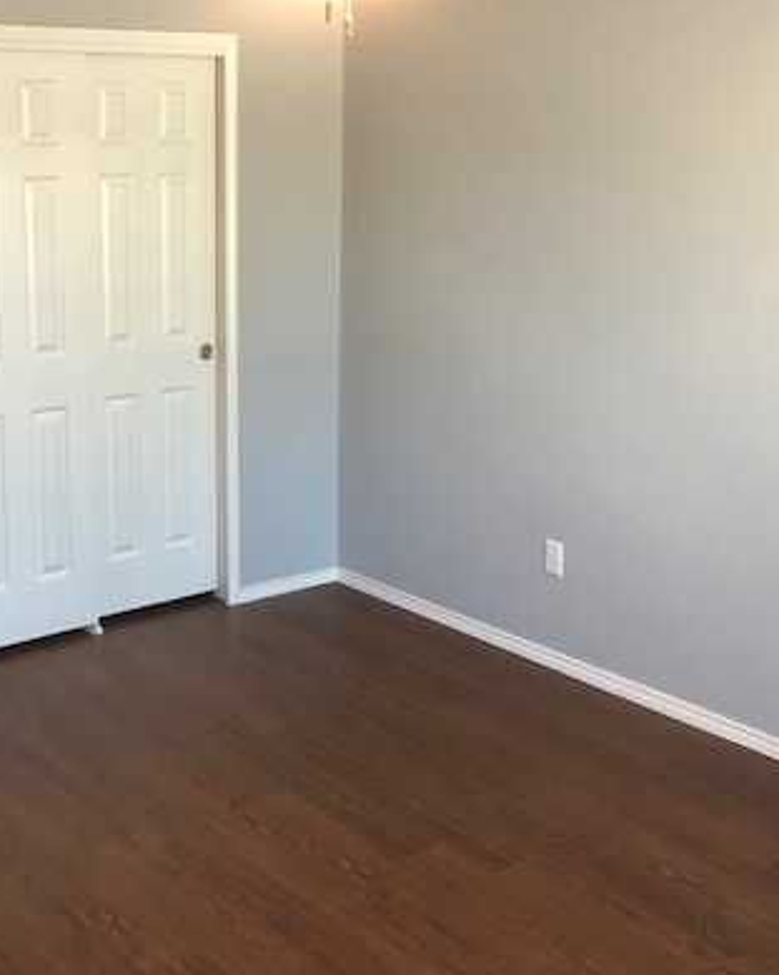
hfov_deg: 32.4
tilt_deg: -11.7
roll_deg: +1.1
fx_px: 1297
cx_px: 145
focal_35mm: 45
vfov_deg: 41.0
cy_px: 394
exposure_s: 1/15
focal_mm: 3.99
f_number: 1.8
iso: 64
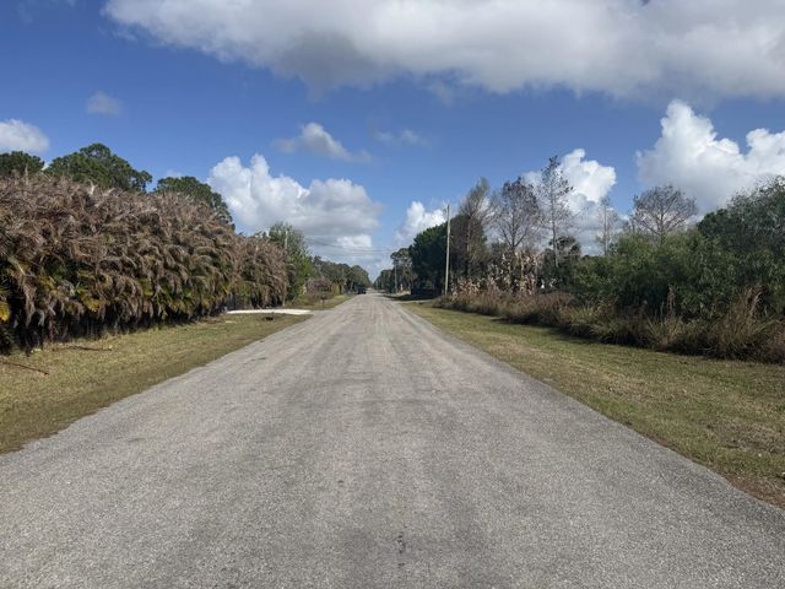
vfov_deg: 56.8
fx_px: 544
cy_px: 294
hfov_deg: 71.6
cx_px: 392
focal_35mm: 24
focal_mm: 6.76
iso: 80
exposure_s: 1/7353
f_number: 1.78
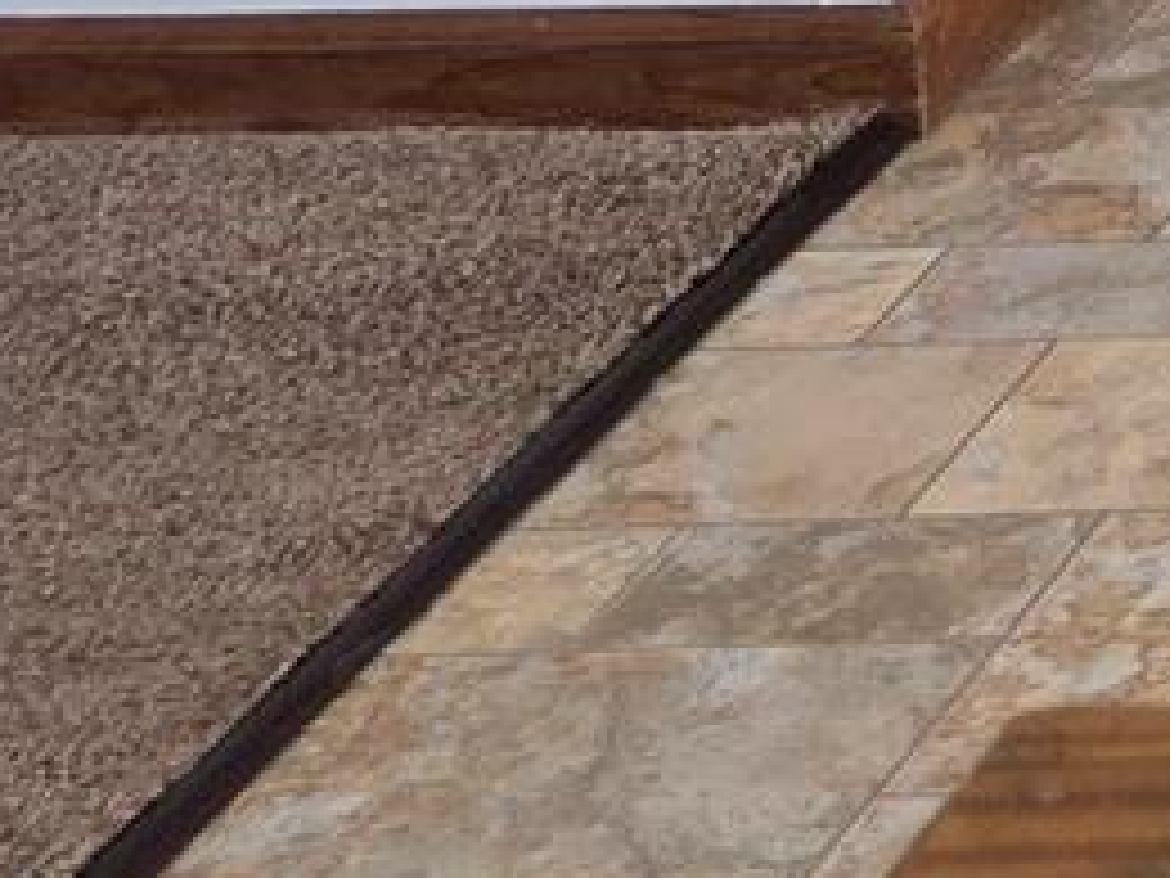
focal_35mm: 181
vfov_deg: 7.4
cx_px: 4190
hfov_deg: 8.1
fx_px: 6118
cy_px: -1585
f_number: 1.7
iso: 32
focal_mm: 6.3
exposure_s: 1/120
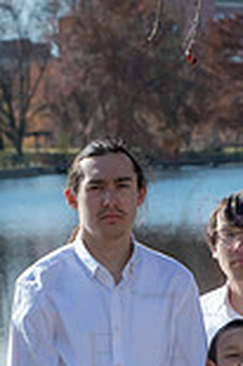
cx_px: 243
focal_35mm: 232
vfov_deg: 8.8
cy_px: 437
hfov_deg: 5.9
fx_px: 2354
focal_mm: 80
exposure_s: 1/800
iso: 400
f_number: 7.1
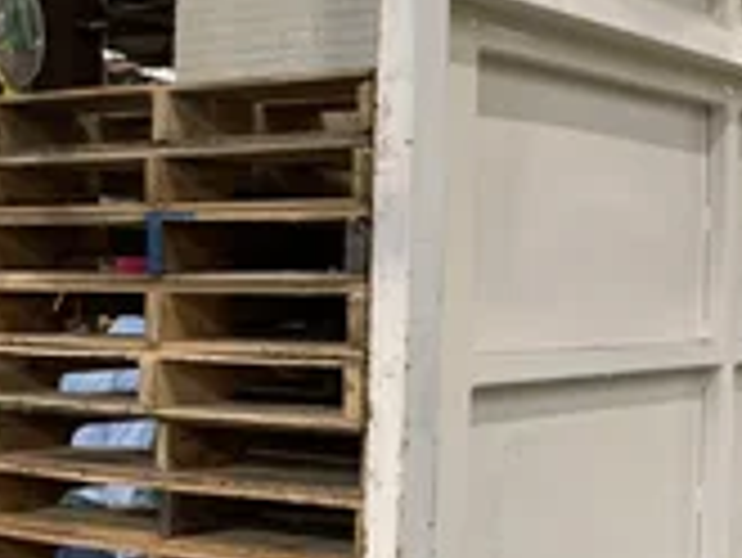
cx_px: 881
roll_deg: -1.7
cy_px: 256
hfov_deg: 27.2
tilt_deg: +1.1
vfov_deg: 23.3
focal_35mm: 63
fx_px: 1351
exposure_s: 1/60
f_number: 1.8
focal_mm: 4.25
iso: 200
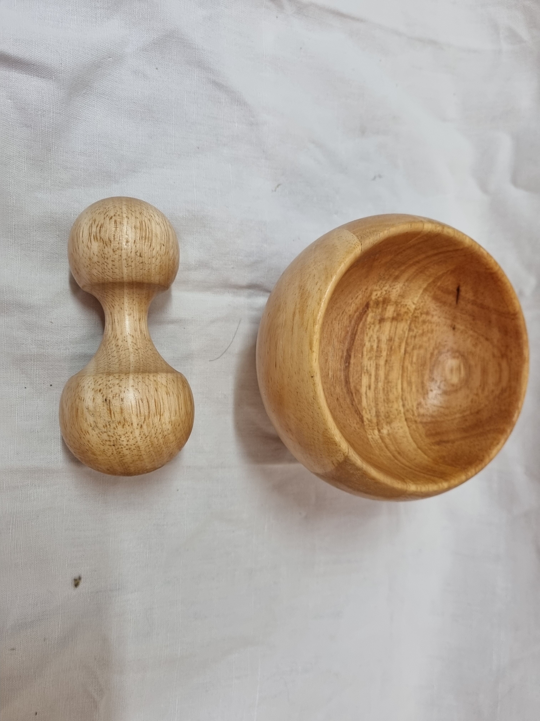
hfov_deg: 53.1
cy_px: 360
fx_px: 541
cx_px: 270
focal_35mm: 26
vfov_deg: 67.3
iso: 200
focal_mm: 5.4
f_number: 1.8
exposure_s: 1/100
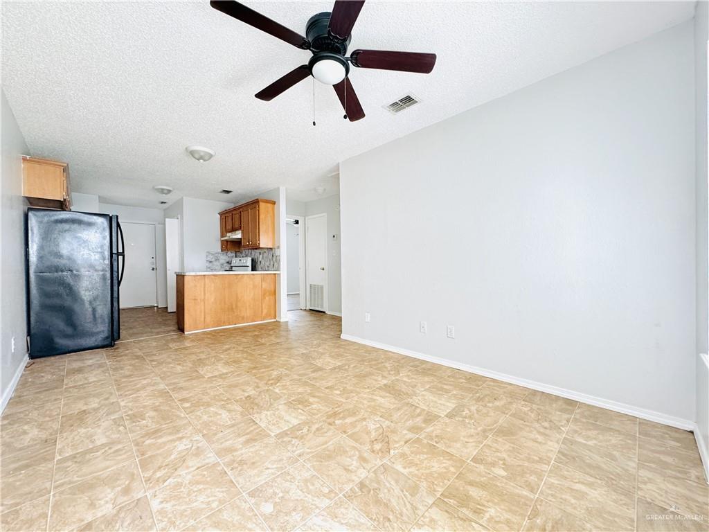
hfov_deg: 102.1
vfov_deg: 85.7
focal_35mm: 14
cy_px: 266
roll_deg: -0.8
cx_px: 354
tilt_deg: -0.6
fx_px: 287
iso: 320
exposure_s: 1/91
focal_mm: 2.22
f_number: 2.2
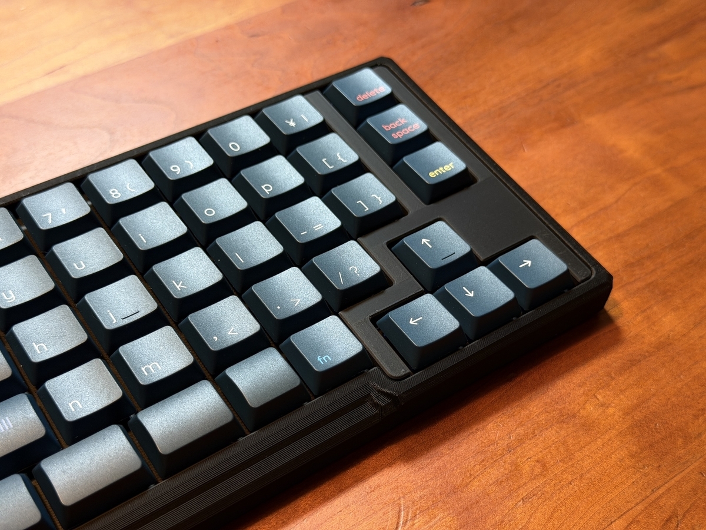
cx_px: 353
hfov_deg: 39.7
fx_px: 979
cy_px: 265
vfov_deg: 30.3
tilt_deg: -46.8
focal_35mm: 48
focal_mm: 6.76
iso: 125
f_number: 1.78
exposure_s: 1/60
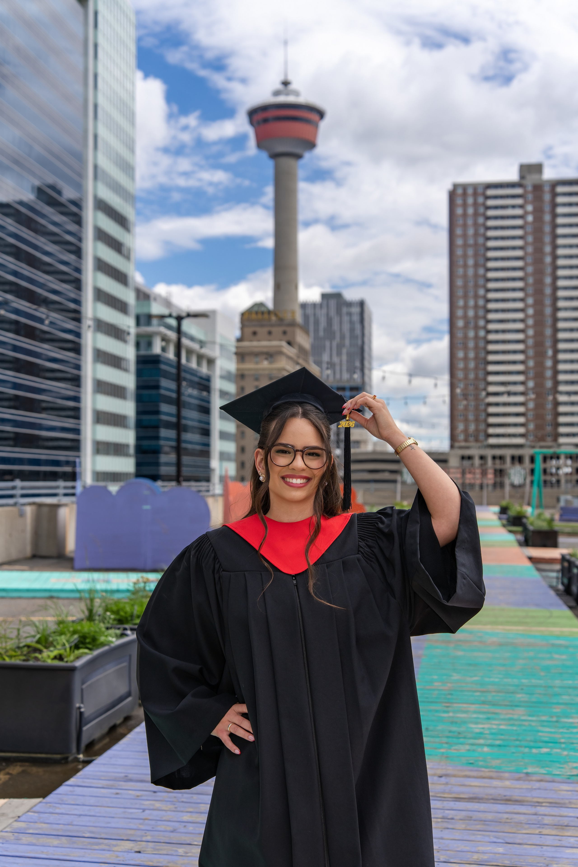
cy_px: 434
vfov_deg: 43.6
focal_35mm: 45
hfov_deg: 29.9
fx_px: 1084
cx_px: 289
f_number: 4.5
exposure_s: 1/1000
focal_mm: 45
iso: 100
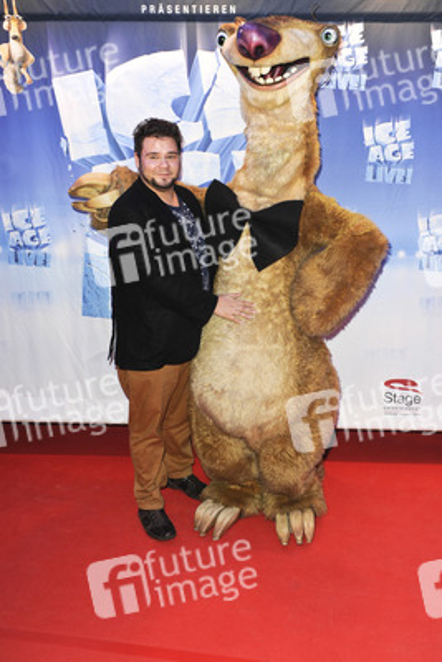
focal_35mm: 34
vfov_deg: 55.8
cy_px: 331
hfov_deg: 38.9
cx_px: 221
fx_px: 626
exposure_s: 1/200
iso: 800
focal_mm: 34
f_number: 6.3
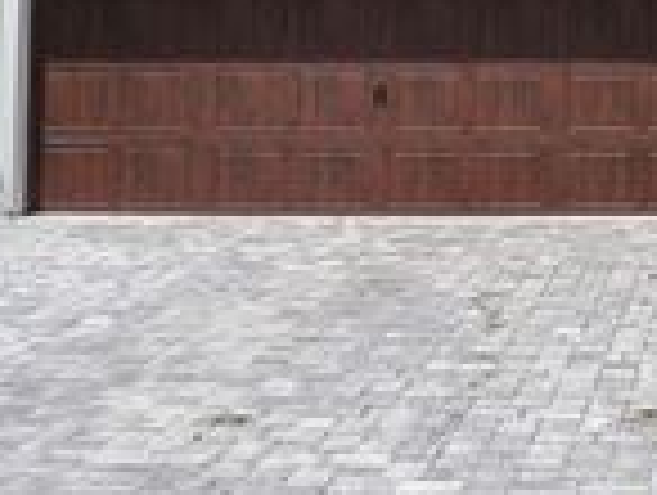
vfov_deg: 16.2
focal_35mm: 89
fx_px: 1692
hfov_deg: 20.9
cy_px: -47
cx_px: 729
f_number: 2.4
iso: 50
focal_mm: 4.3
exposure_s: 1/2597
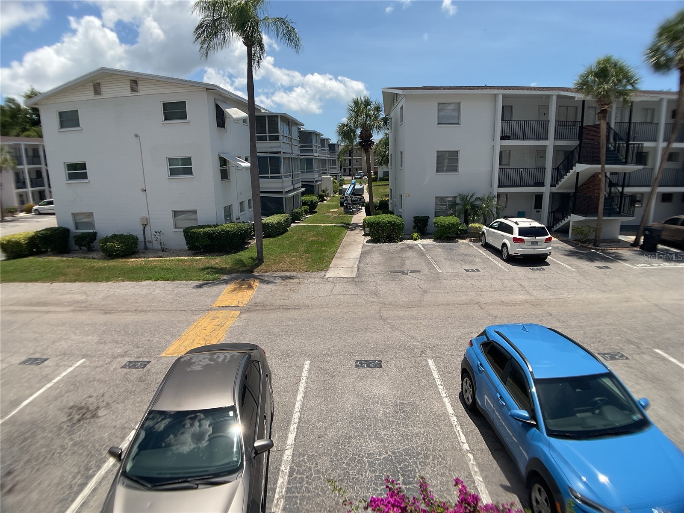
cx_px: 342
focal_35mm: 29
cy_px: 256
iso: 16
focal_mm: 3
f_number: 1.8
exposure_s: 1/2667
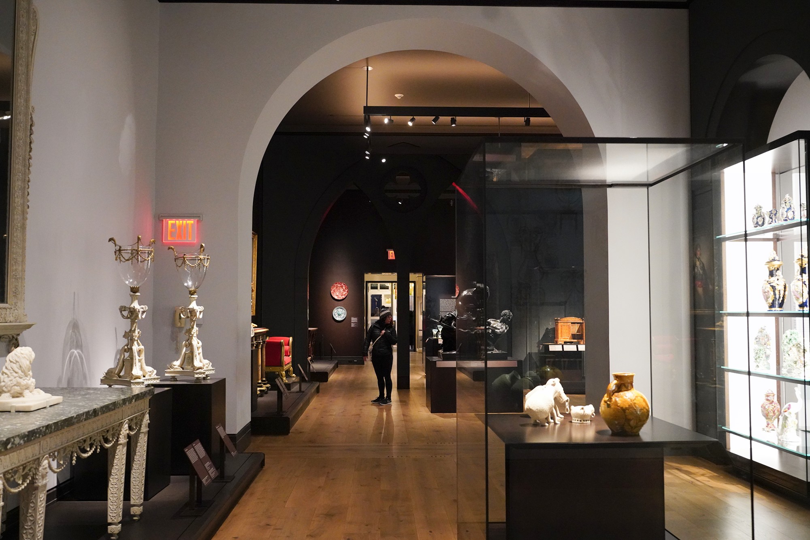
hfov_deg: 58.7
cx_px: 405
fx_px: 720
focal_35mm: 32
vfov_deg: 41.1
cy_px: 270
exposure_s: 1/100
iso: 8000
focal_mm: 32
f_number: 4
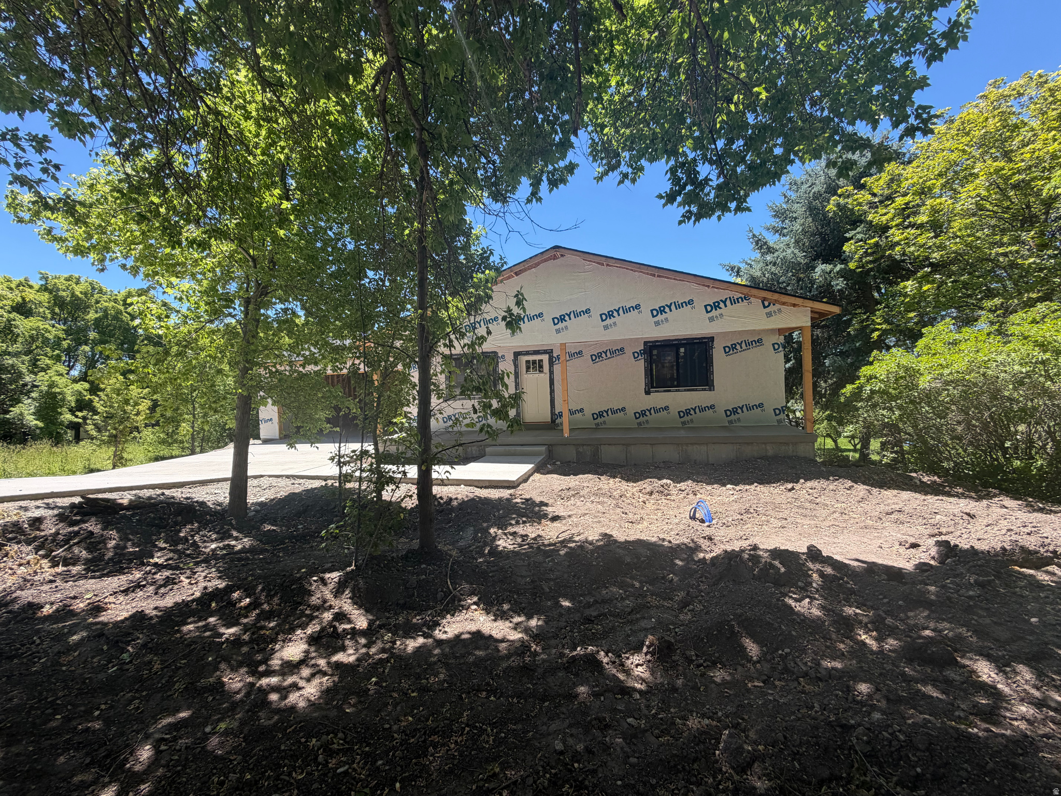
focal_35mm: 14
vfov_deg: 85.7
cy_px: 398
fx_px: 429
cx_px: 530
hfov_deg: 102.1
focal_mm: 2.22
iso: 64
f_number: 2.2
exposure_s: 1/502
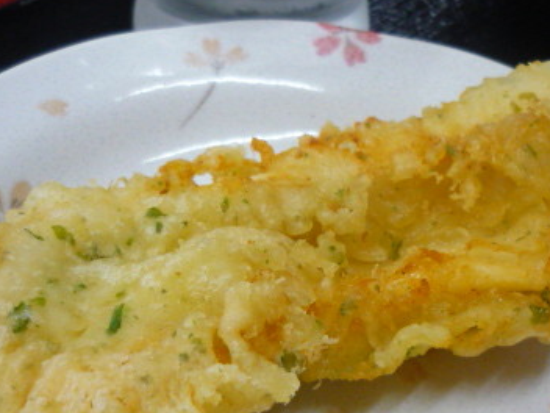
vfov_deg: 24.2
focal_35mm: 60
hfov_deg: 32.2
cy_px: 291
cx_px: 291
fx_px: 953
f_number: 2.8
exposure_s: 1/30
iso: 320
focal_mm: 5.5
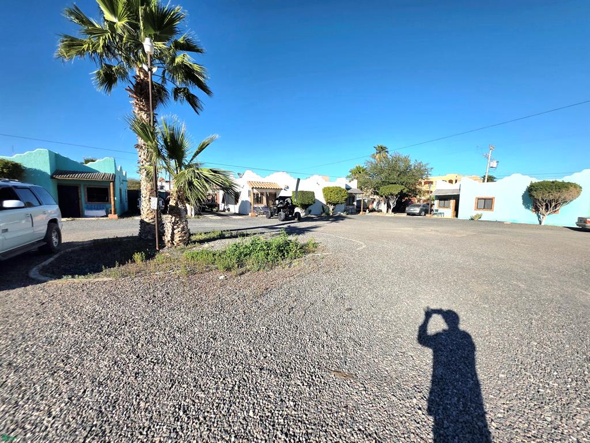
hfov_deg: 106.2
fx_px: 222
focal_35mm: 13
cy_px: 222
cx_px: 295
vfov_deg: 89.9
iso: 40
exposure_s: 1/3333
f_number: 1.9
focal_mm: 2.2
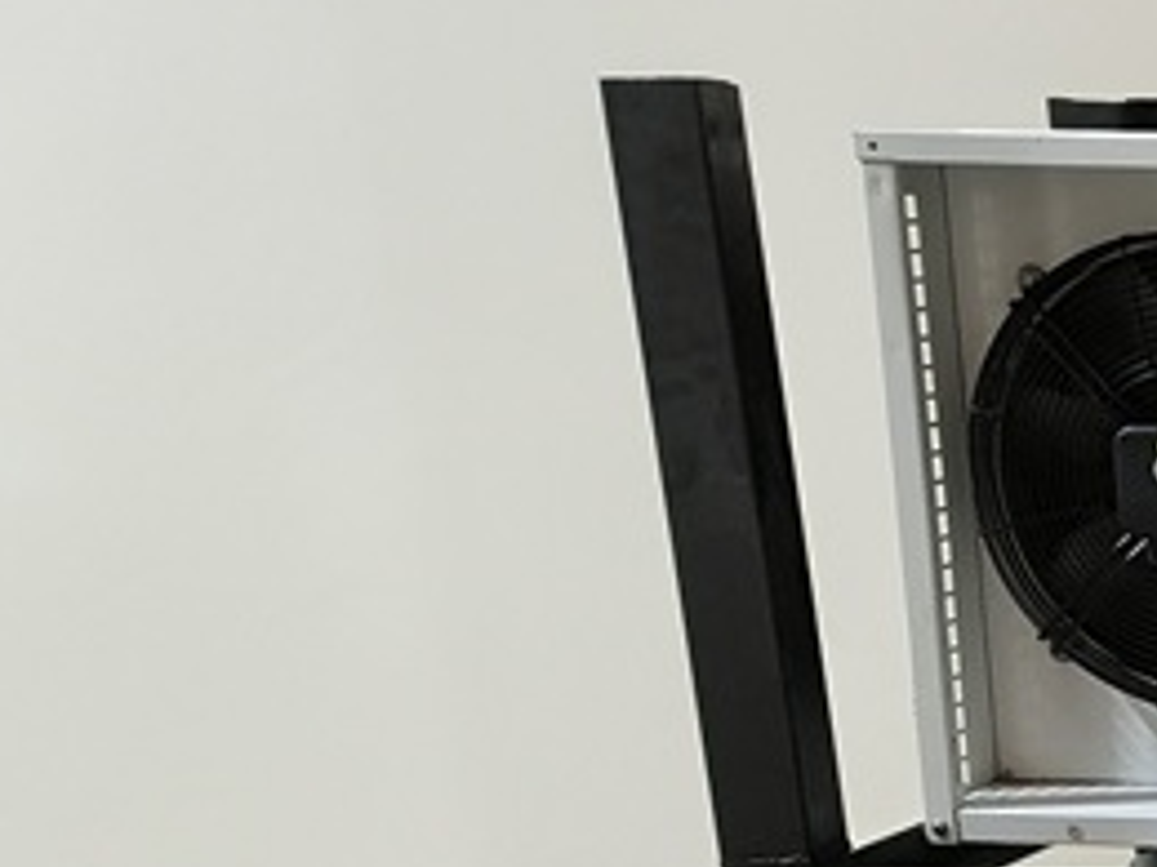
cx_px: 2407
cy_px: 1227
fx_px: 3543
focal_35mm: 106
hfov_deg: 14.8
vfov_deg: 13.3
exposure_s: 1/100
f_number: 1.8
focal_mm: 5.56
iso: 278
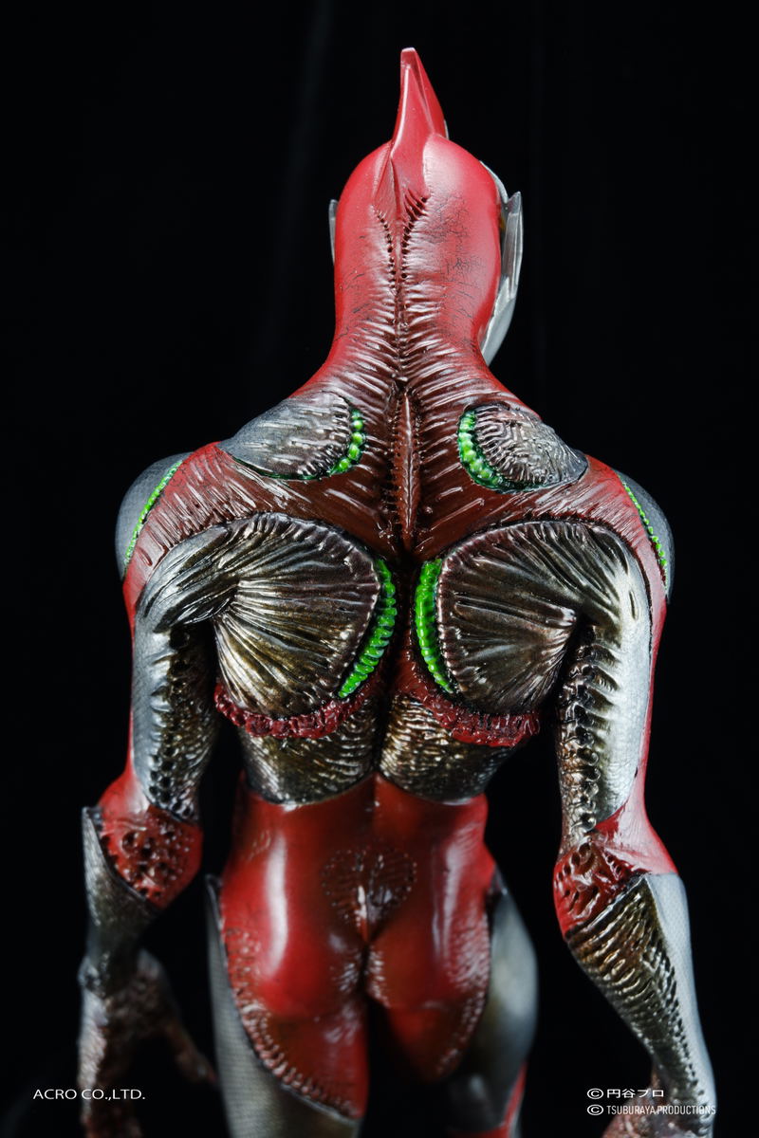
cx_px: 380
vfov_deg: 32.4
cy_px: 569
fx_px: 1961
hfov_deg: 21.9
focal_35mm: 62
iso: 400
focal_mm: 41.8
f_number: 6.4
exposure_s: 1/20
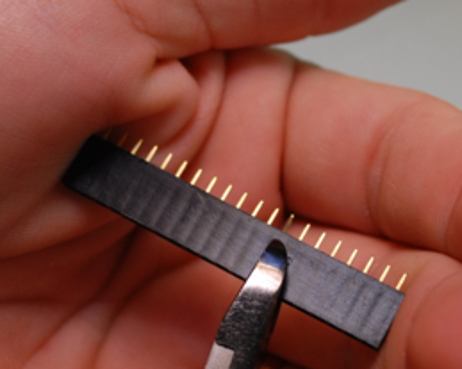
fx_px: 1339
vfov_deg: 15.7
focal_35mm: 98
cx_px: 244
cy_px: 148
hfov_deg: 19.6
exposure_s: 1/60
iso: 200
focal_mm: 30
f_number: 4.8
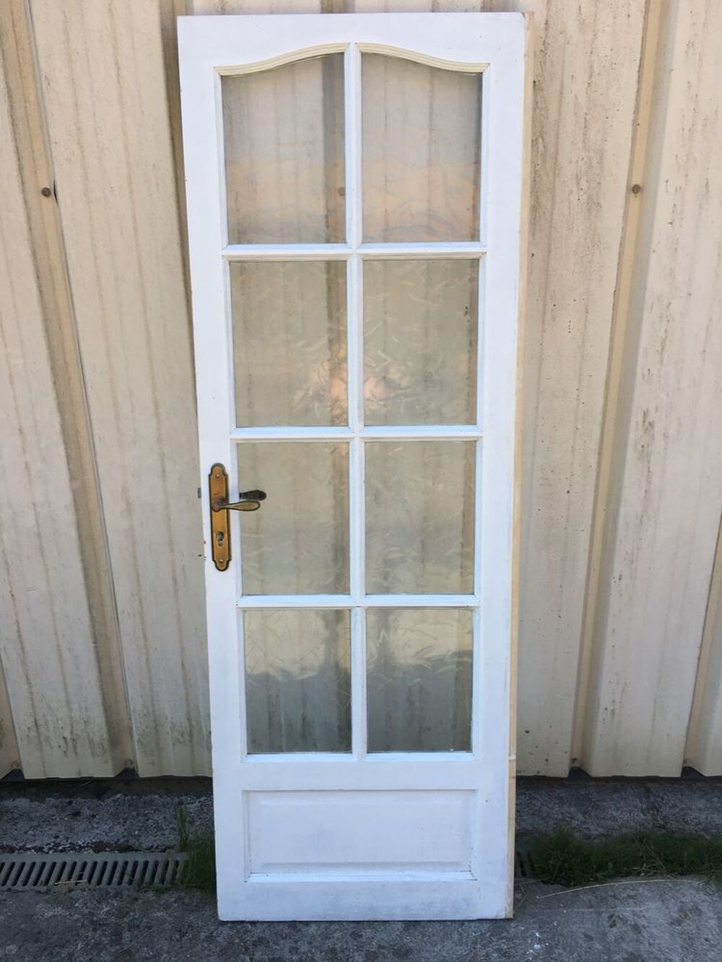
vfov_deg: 61.7
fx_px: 806
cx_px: 361
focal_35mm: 29
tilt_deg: -22.7
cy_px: 481
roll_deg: +0.4
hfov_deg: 48.2
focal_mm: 4.15
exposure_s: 1/534
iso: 25
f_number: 2.2
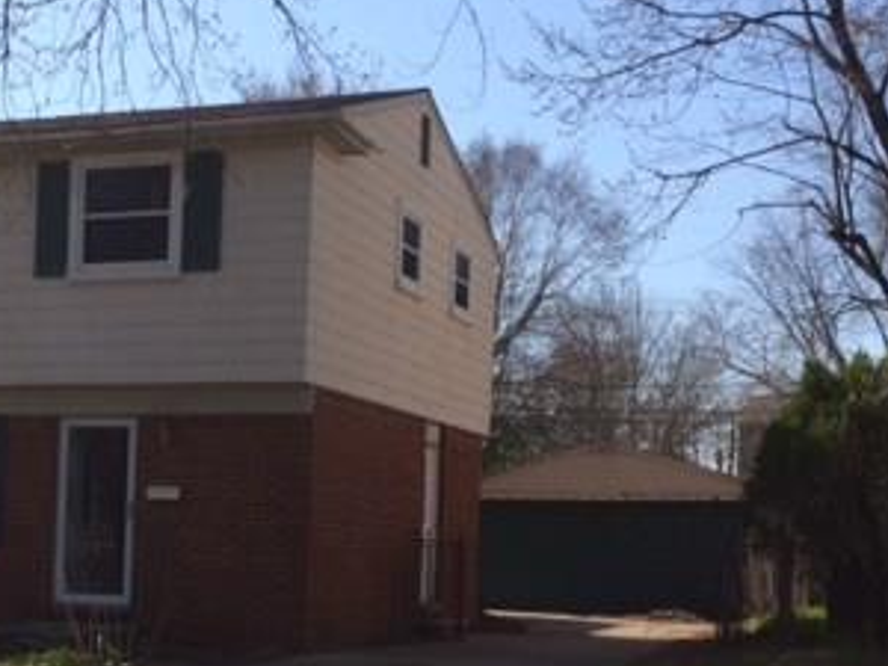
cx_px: 293
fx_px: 1642
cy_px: 524
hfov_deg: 30.0
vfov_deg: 22.6
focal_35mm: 64
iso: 40
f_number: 2.2
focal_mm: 4.12
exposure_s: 1/2160
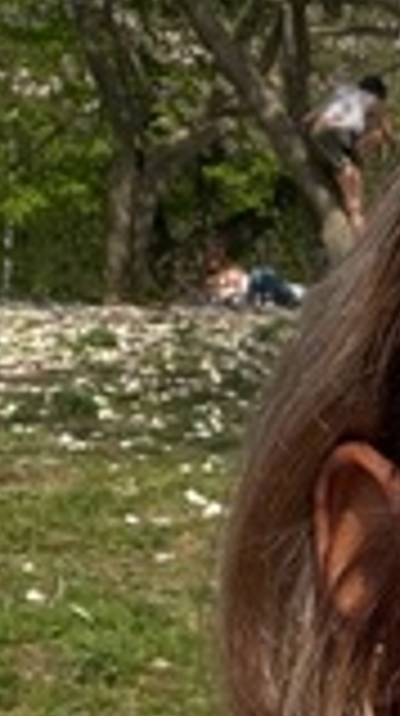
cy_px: 689
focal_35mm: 103
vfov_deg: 20.2
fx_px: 1949
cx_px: 748
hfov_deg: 10.9
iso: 40
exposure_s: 1/1143
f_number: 1.9
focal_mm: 2.71
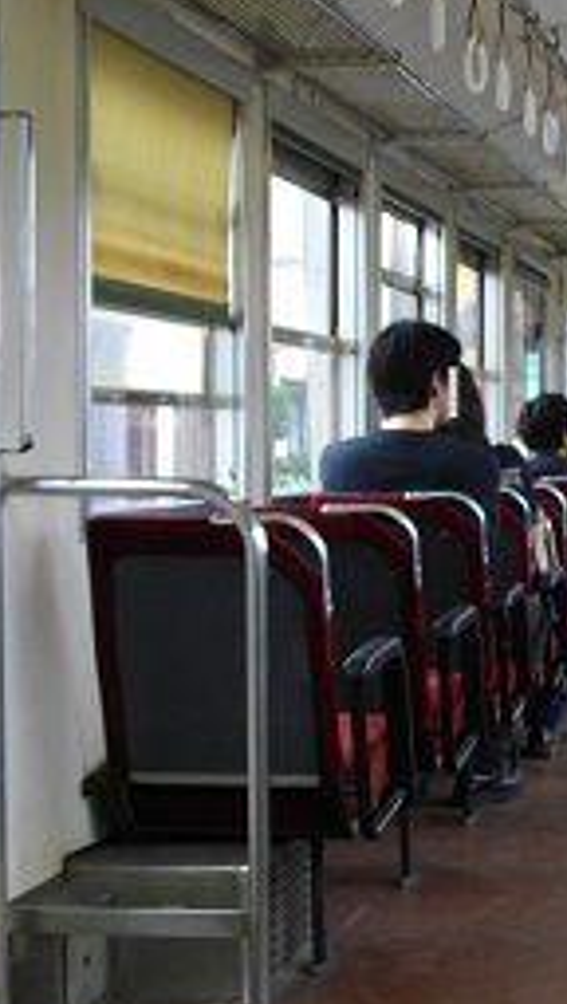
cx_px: 683
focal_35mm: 83
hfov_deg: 14.2
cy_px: 492
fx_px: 2212
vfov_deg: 25.6
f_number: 3.6
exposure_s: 1/125
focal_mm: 8.8
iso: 200
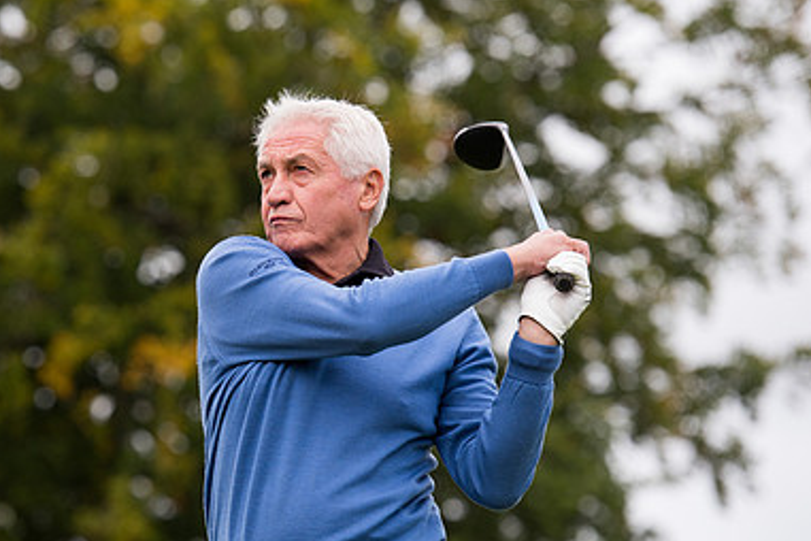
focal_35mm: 251
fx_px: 5654
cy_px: 274
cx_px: 251
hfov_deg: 8.2
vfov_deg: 5.5
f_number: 4
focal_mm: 165
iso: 400
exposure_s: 1/1000
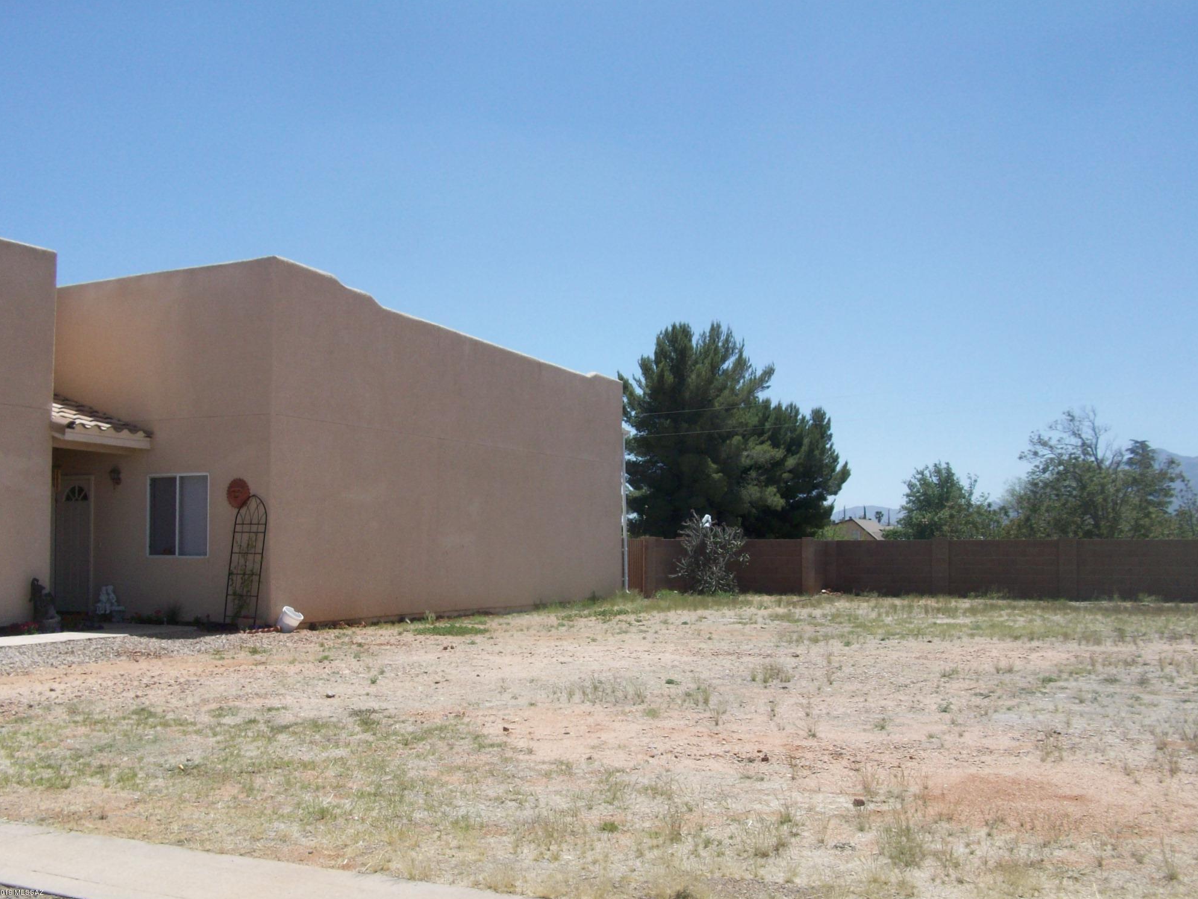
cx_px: 604
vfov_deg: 40.7
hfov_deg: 52.6
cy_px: 460
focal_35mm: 35
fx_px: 1211
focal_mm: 5.7
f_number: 5.5
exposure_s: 1/364
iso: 64
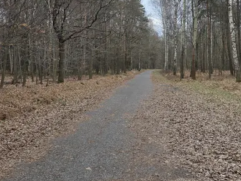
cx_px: 145
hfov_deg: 43.6
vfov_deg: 33.5
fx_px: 299
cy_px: 73
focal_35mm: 43
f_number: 1.7
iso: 32
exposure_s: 1/180
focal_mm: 6.3
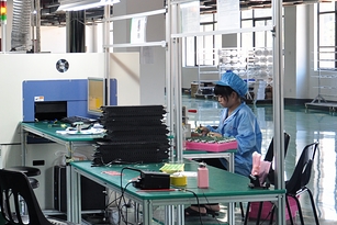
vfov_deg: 16.7
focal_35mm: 82
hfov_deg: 23.8
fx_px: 768
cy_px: 88
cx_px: 11
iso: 320
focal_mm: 28
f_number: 4
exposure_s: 1/20
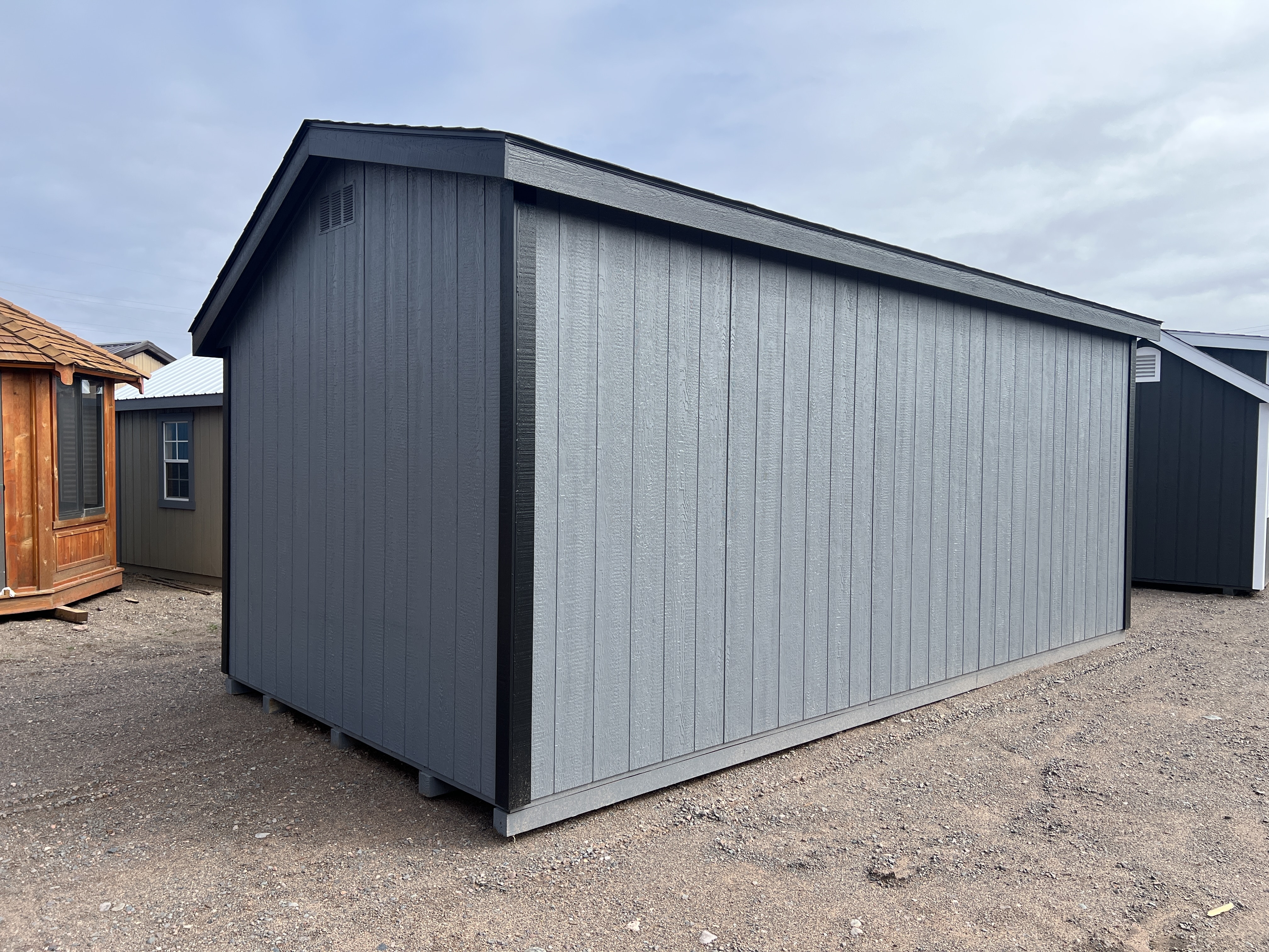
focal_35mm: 26
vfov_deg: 53.1
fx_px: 953
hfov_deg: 67.3
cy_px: 476
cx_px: 634
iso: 50
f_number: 1.5
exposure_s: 1/3165
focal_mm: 5.7
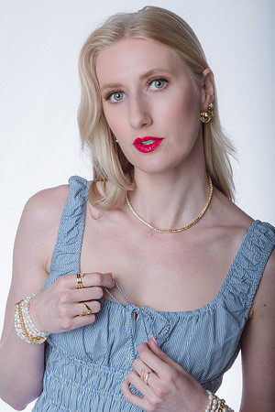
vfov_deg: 19.5
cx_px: 138
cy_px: 206
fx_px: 1203
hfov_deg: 13.0
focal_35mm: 105
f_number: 36
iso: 400
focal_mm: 105
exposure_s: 1/250
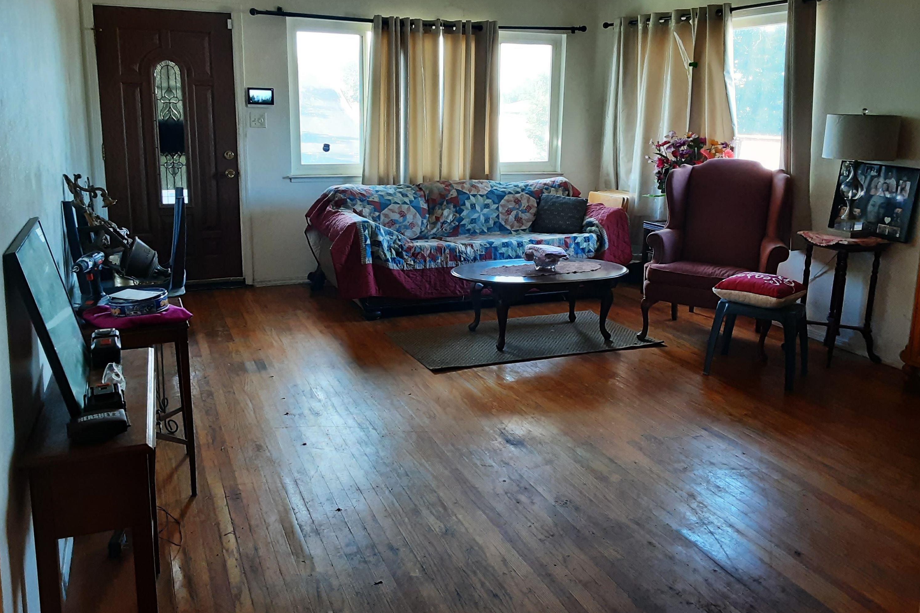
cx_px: 449
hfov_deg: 63.7
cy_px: 260
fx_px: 741
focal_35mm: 29
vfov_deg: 44.8
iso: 125
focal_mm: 2.91
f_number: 1.9
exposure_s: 1/30
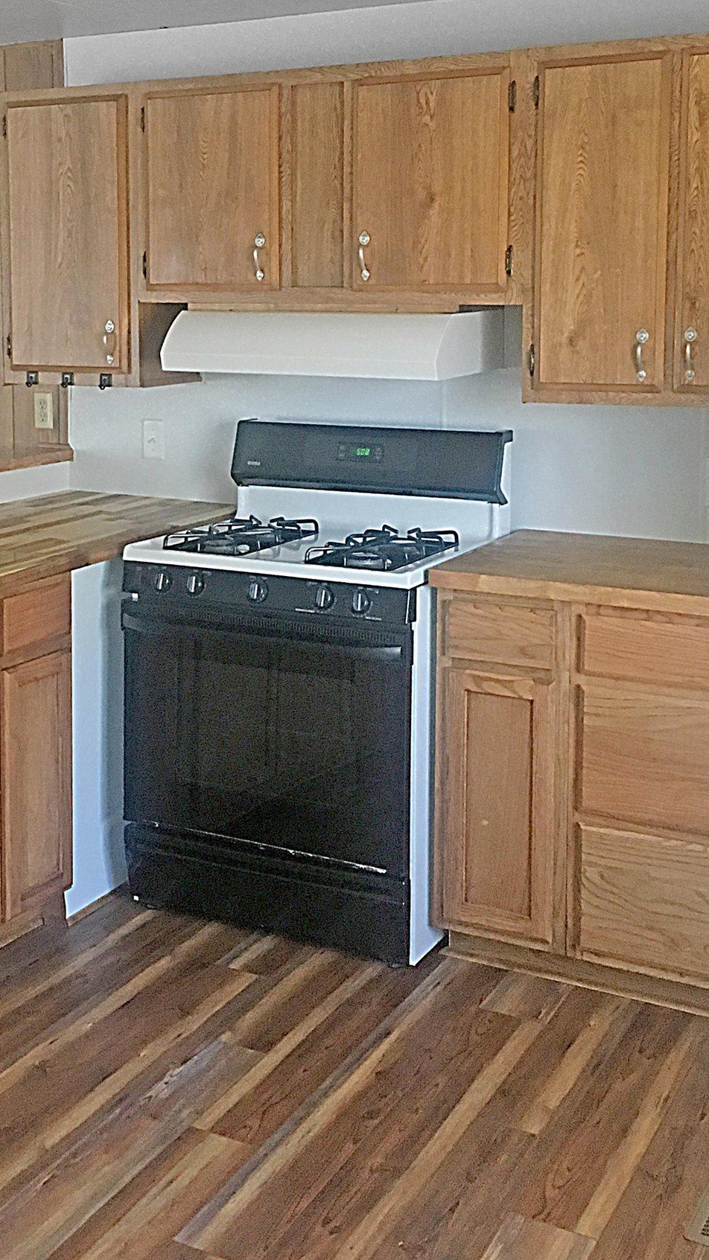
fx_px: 1438
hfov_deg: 27.4
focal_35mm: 43
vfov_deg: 47.3
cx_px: 184
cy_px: 601
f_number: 2.2
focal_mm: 4.15
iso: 200
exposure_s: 1/30
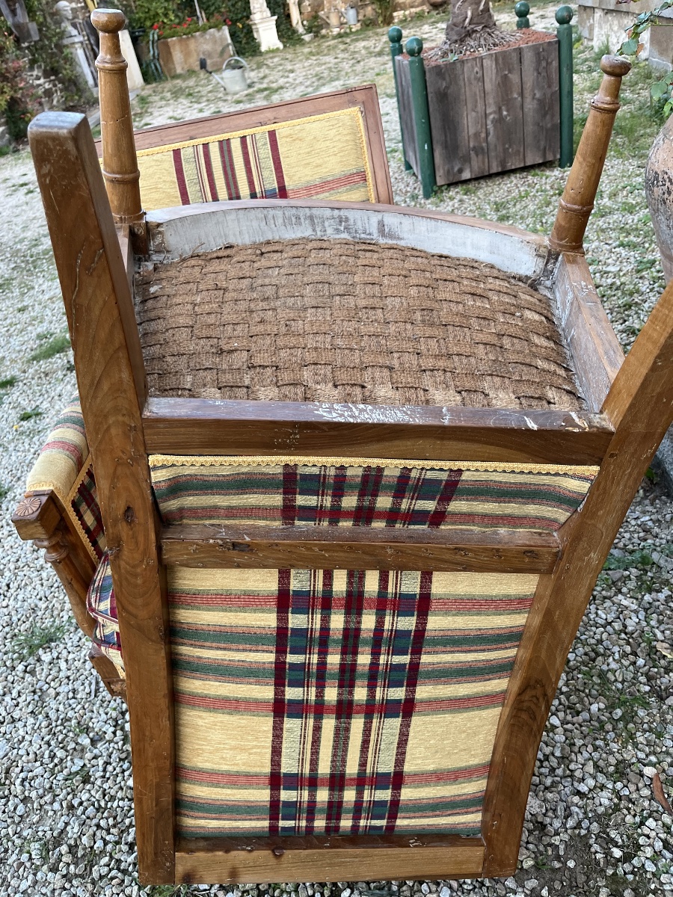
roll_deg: +12.9
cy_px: 448
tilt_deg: -33.3
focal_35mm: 26
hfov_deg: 53.1
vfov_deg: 67.3
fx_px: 674
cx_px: 336
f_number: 1.6
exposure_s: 1/114
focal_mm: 5.1
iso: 125
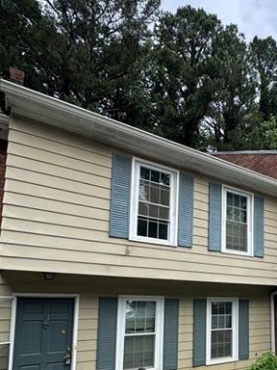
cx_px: 239
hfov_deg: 45.9
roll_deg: +0.1
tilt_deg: +6.0
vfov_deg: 60.0
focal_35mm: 28
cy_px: 278
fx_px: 299
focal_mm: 2.22
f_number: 2.2
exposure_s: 1/565
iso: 40
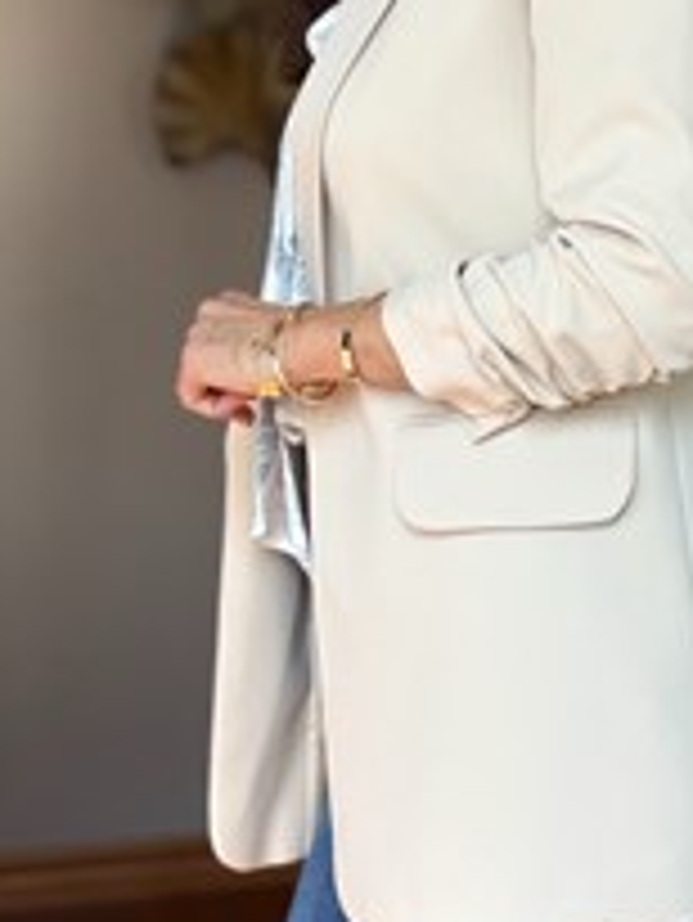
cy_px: 11
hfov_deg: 18.6
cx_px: 603
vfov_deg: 24.0
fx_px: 2080
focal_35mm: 78
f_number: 1.9
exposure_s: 1/121
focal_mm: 2.71
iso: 25
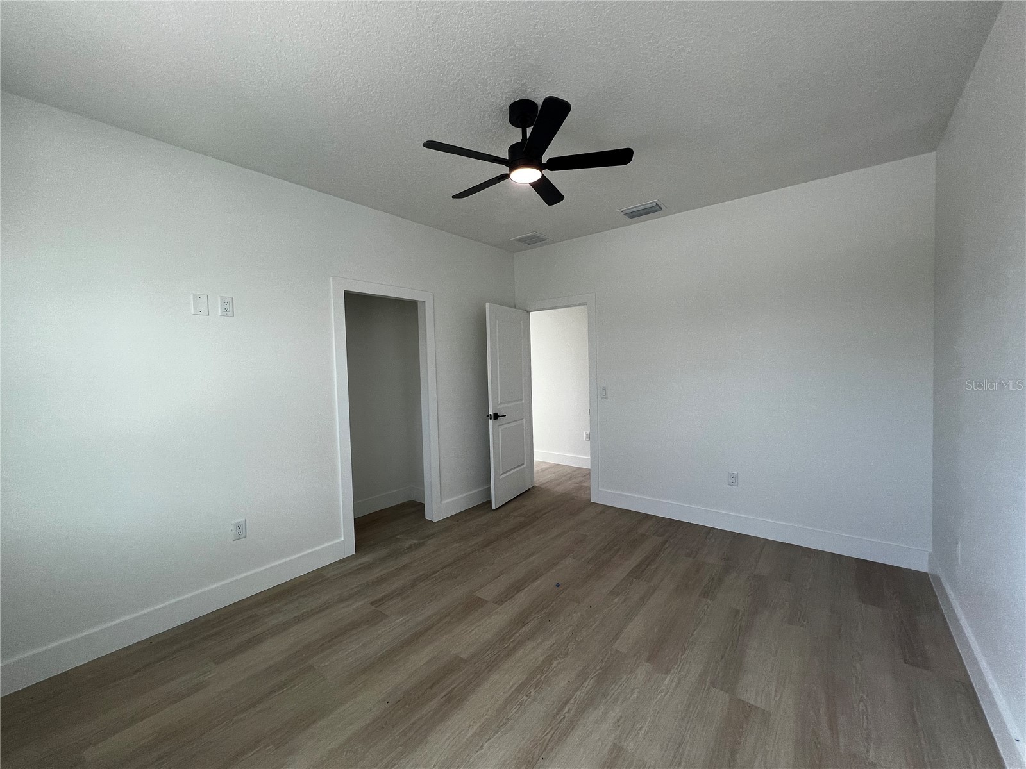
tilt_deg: -1.9
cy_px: 384
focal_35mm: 13
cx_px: 513
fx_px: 385
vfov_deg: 89.9
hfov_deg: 106.2
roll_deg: +1.9
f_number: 1.8
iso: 80
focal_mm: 1.57
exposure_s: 1/100
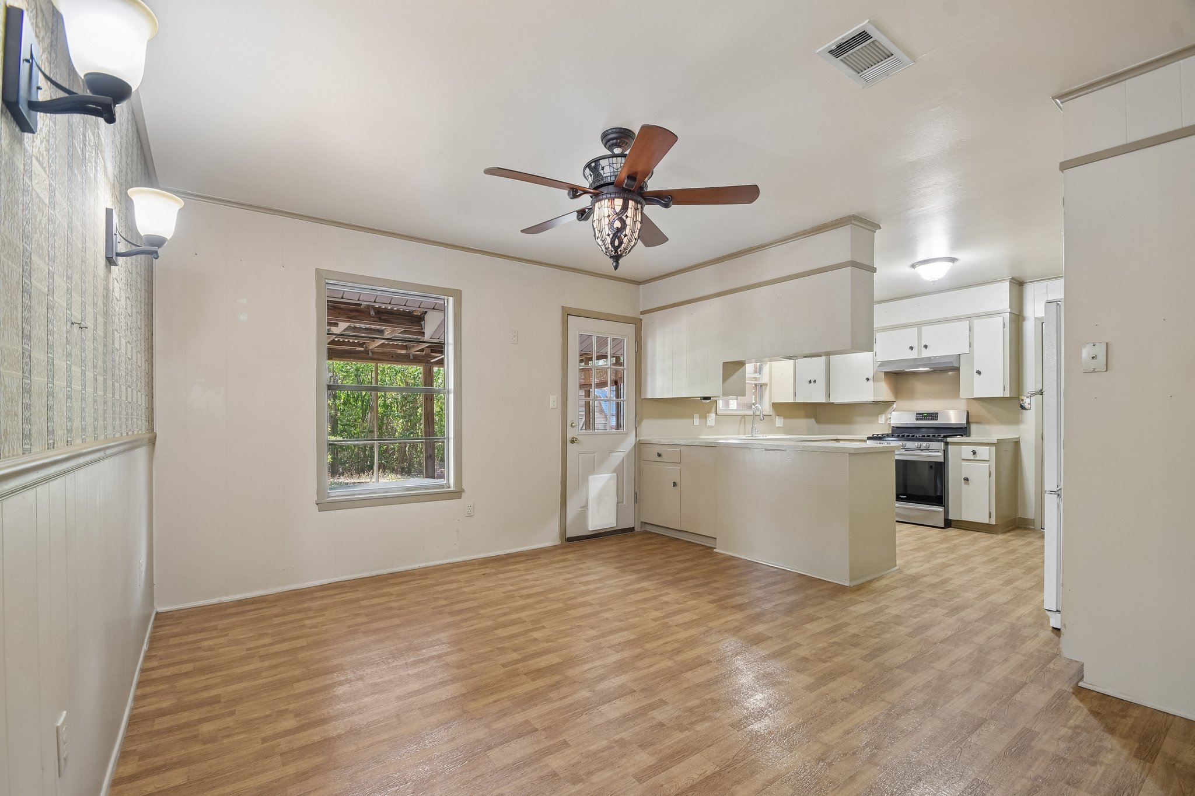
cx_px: 598
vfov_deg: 77.3
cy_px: 398
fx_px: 498
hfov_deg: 100.4
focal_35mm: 15
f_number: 8
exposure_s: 1/2.5
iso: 400
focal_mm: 10
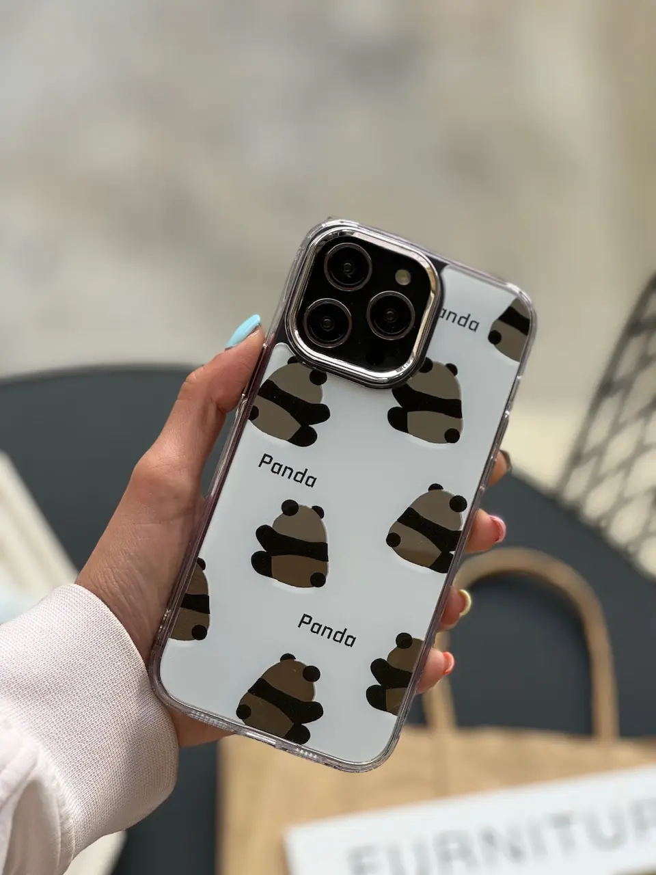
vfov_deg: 25.3
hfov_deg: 19.1
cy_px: 438
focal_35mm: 77
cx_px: 328
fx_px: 1946
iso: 125
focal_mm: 9
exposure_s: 1/99
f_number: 2.8
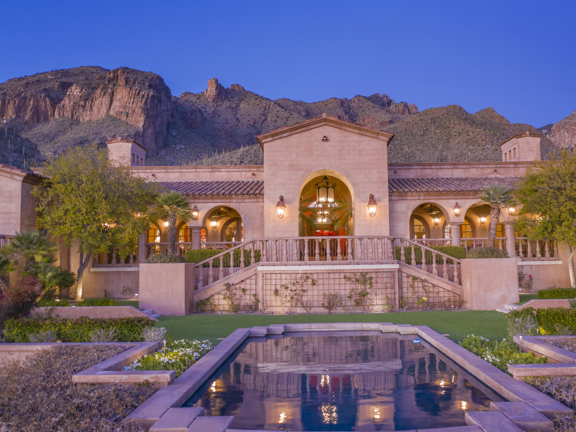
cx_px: 324
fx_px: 516
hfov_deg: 58.2
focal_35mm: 31
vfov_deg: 45.4
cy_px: 216
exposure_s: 1/5
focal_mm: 10.26
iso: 100
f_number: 2.8
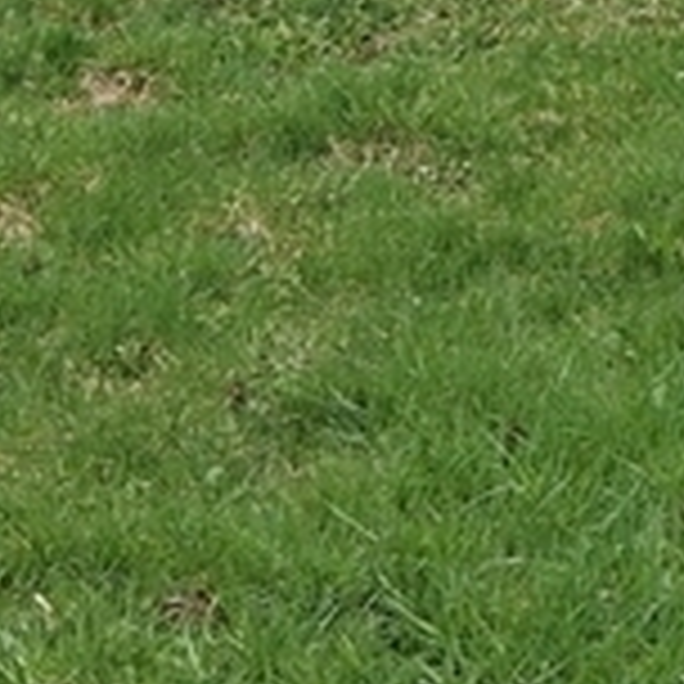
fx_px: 3465
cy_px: -950
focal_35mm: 155
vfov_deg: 9.9
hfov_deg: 10.9
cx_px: 1012
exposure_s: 1/558
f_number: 1.8
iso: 25
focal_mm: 3.98
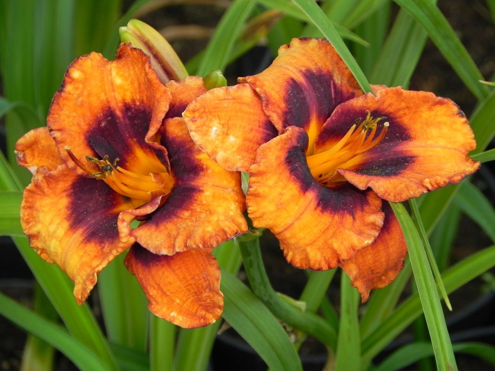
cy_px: 186
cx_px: 248
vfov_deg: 5.1
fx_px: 4161
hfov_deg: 6.8
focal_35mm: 291
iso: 160
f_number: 5
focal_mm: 51.8
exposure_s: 1/60
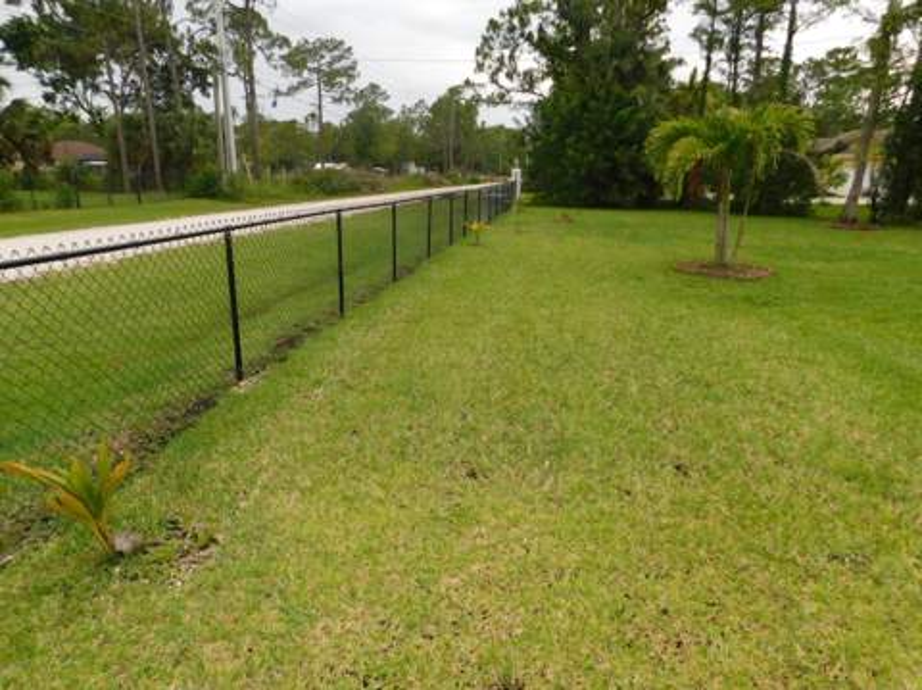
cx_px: 461
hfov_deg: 74.0
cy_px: 345
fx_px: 612
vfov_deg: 58.8
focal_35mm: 23
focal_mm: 4
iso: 125
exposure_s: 1/500
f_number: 3
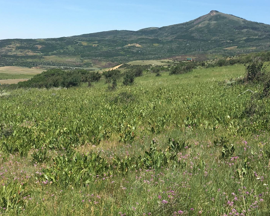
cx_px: 127
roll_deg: -4.1
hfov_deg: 31.4
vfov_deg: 25.2
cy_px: 65
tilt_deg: -1.6
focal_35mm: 60
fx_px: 479
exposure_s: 1/1672
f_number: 2.2
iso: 25
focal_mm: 4.15
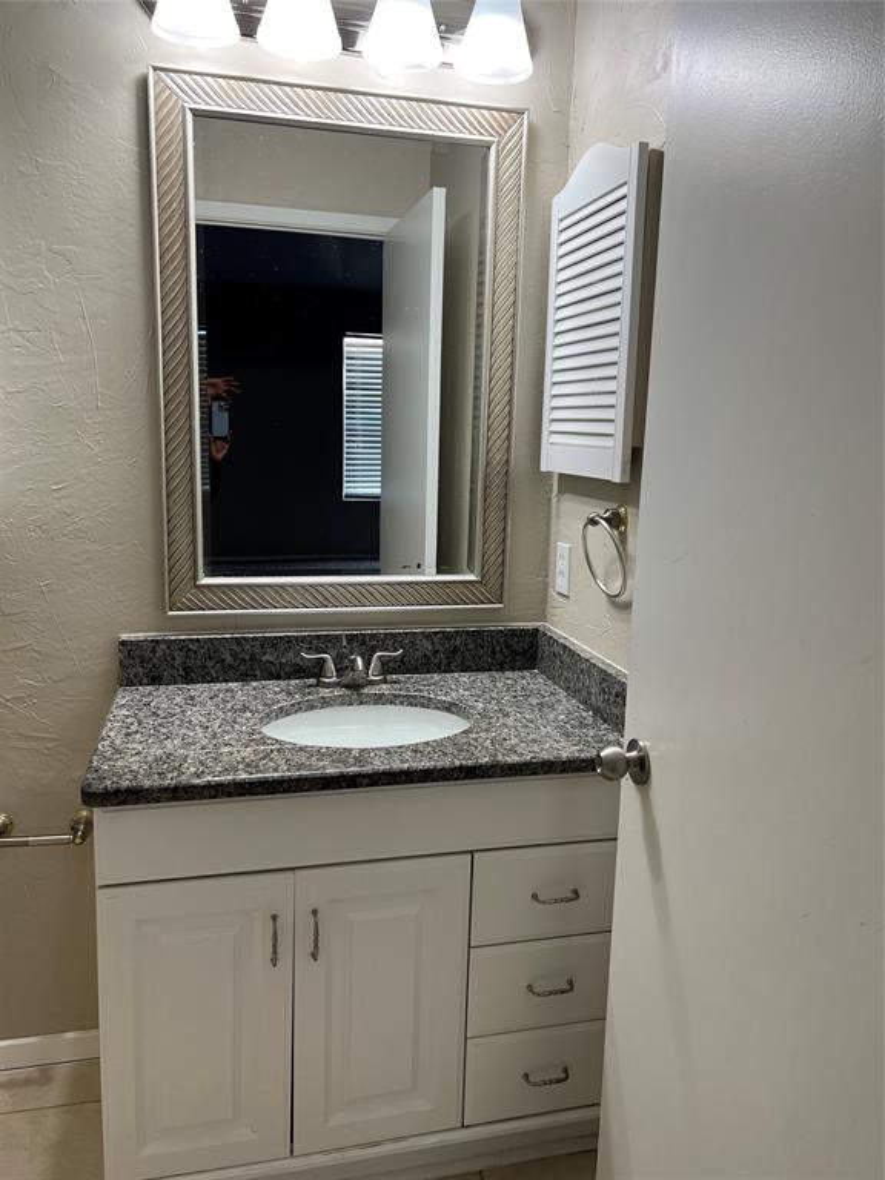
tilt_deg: -9.2
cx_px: 442
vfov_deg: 67.3
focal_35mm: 26
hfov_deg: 53.1
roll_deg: -0.3
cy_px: 590
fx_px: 886
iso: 80
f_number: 1.5
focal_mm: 5.7
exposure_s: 1/120
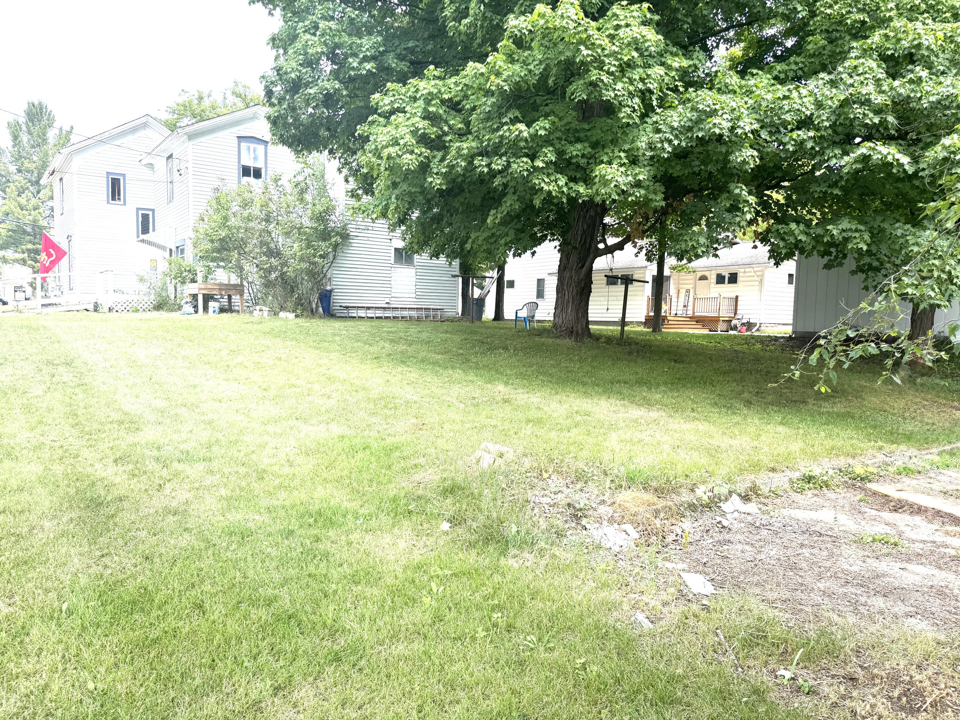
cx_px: 480
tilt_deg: -5.3
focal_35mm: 24
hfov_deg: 71.6
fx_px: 666
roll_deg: -1.2
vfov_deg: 56.8
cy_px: 360
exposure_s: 1/747
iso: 80
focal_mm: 6.76
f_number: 1.78
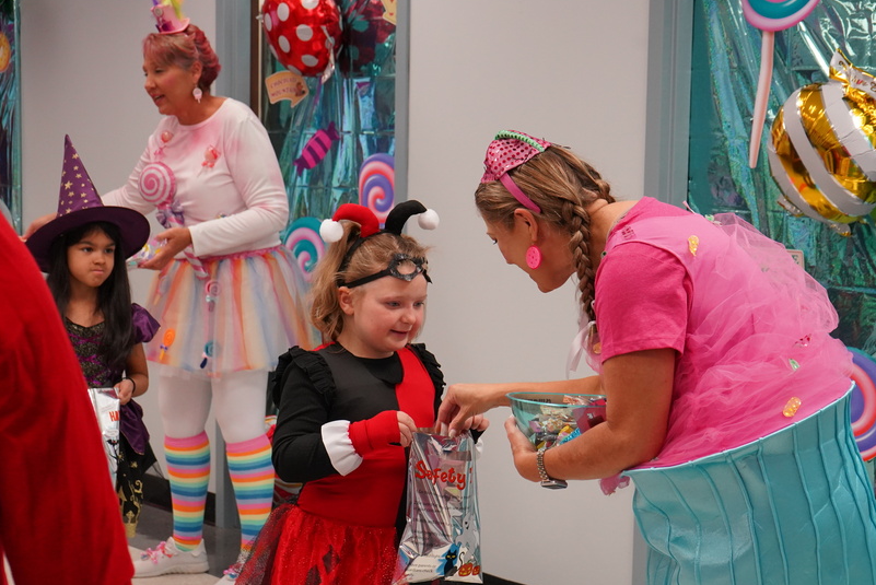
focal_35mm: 69
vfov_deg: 19.7
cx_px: 481
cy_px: 357
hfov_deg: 29.2
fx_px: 1680
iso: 3200
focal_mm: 54
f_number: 6.3
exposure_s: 1/250
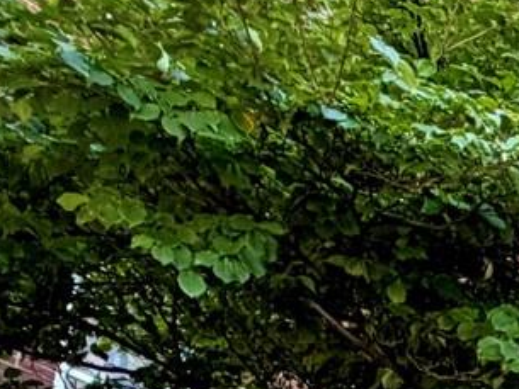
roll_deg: -0.6
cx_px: 1152
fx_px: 1410
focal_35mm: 94
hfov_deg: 15.1
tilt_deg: +7.2
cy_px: 873
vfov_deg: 12.8
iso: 160
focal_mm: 2.22
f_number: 2.2
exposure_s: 1/121
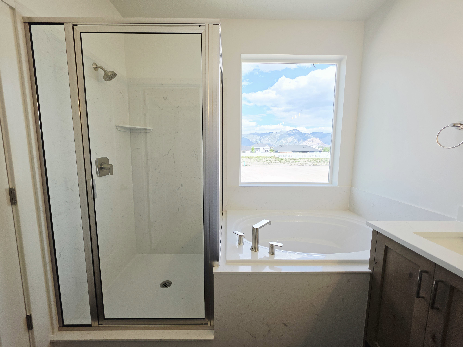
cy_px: 174
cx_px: 232
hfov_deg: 106.2
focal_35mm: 13
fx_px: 174
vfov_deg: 89.9
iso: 32
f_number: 1.9
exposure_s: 1/405
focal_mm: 2.2
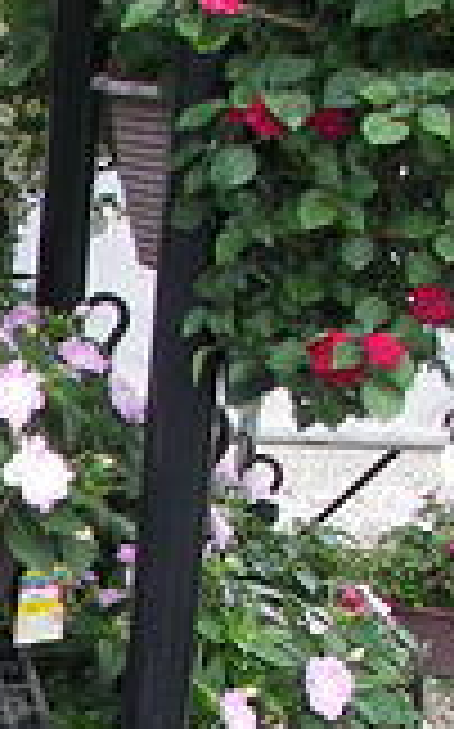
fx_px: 2182
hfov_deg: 11.0
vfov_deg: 18.7
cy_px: 639
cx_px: -411
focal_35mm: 110
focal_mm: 6
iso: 50
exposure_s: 1/200
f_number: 2.8
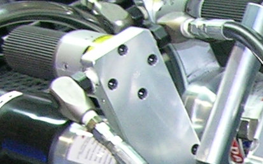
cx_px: 611
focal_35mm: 293
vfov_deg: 4.3
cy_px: 479
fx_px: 2100
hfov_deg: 6.8
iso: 100
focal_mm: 8.9
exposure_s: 1/30
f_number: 2.8
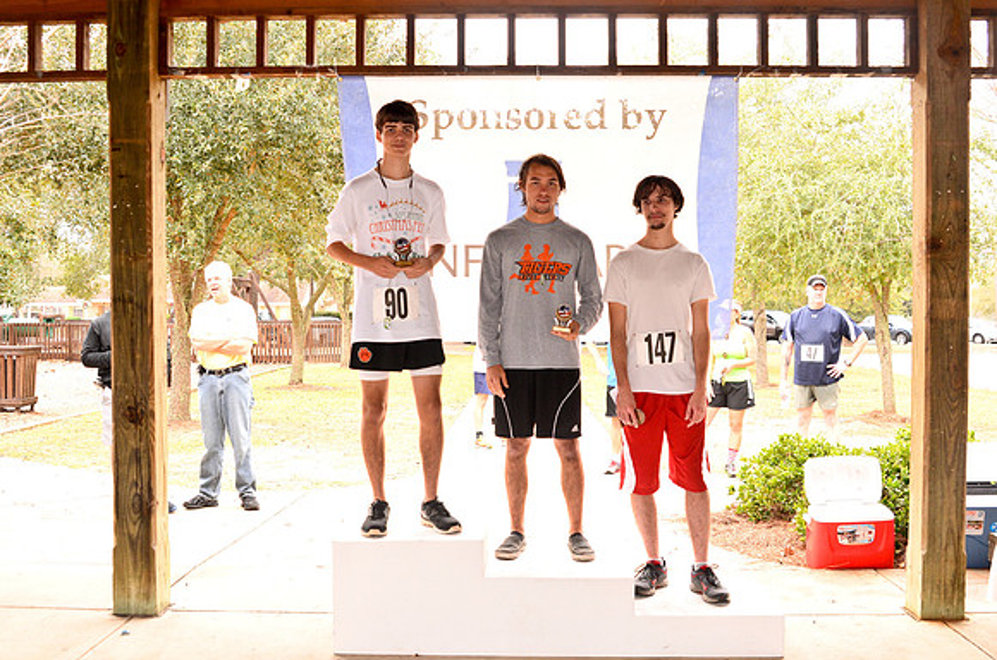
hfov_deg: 53.2
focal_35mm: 36
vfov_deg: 36.7
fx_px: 995
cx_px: 498
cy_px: 330
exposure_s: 1/125
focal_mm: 24
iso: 640
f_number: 4
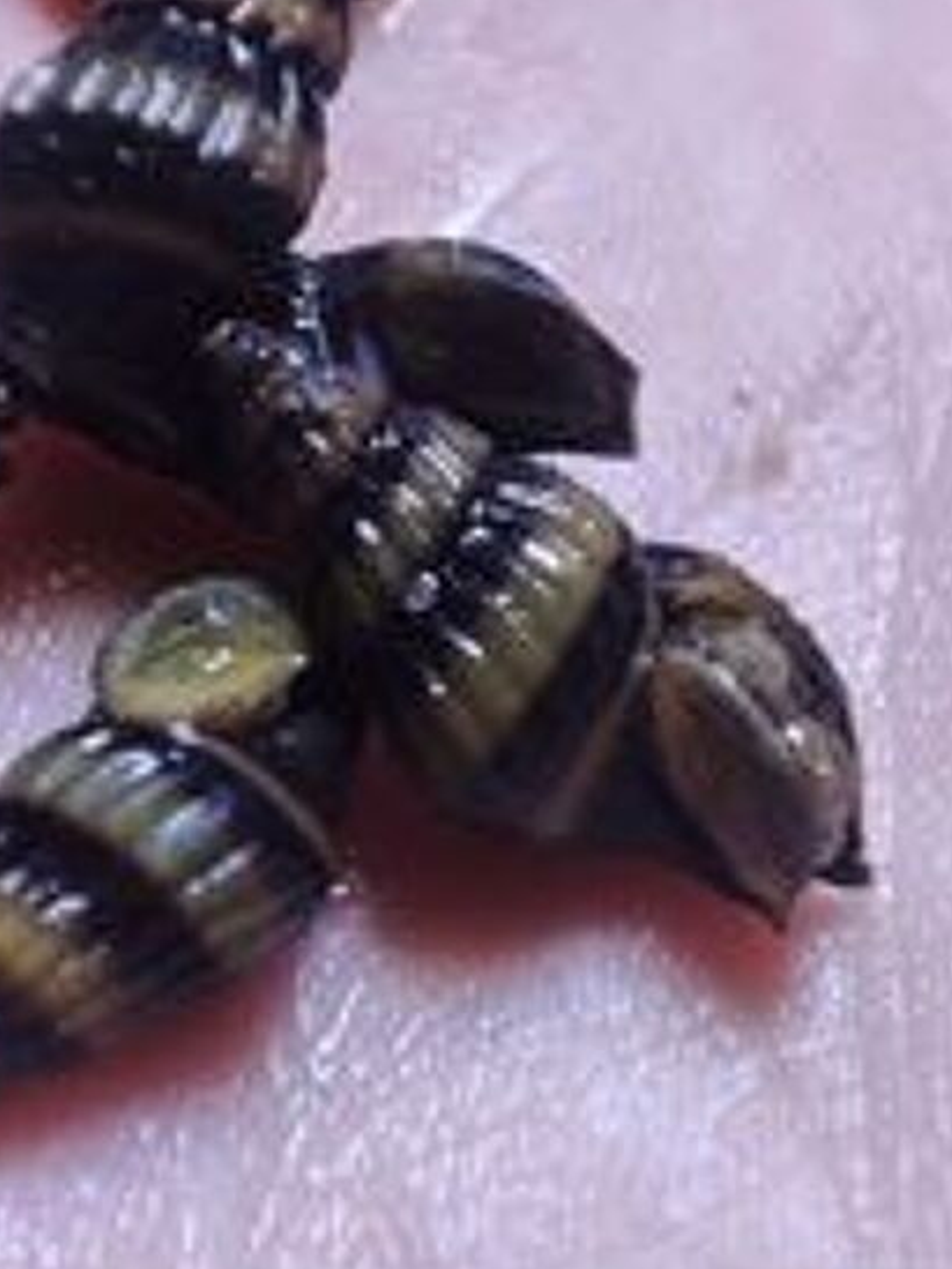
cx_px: 438
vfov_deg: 65.1
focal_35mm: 27
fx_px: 990
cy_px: 566
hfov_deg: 51.3
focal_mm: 4.03
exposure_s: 1/100
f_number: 2.4
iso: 69
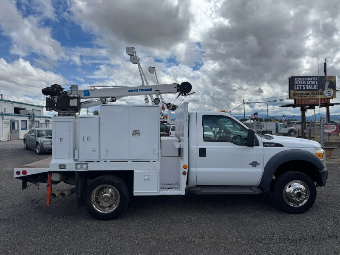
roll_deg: +0.6
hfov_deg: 71.6
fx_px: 236
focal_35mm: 24
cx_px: 170
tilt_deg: -0.2
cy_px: 128
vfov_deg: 56.8
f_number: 1.78
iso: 80
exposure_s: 1/7937
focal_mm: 6.76
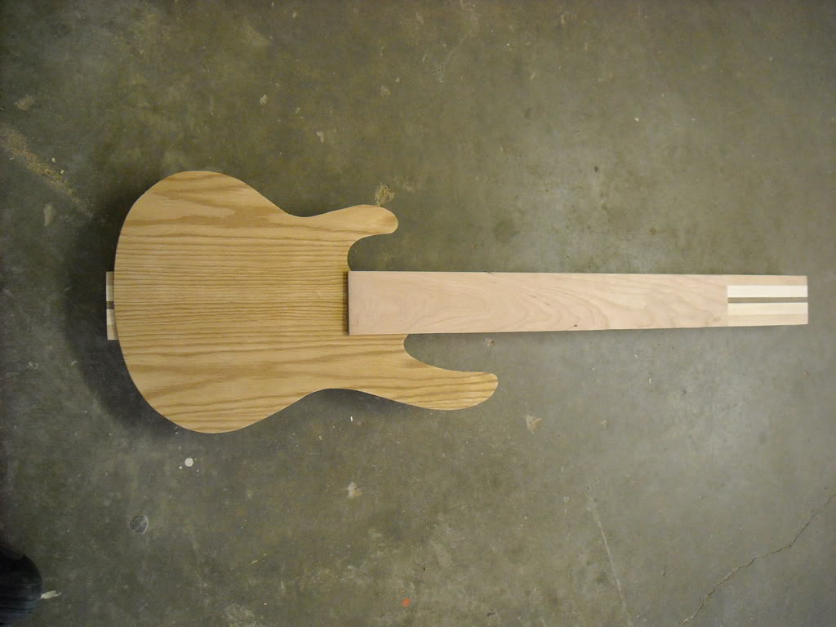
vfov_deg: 40.7
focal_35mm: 35
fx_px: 845
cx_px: 418
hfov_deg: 52.6
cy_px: 314
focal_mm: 5.7
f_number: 2.8
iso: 400
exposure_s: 1/23
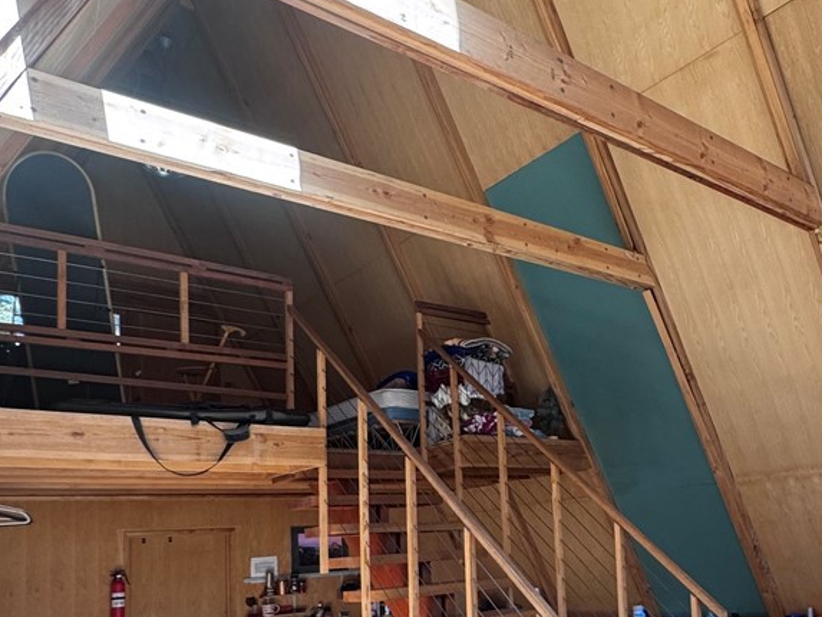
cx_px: 634
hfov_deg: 64.4
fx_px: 594
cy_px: 373
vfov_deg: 54.5
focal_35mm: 25
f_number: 2.2
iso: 100
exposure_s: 1/99
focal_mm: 2.22
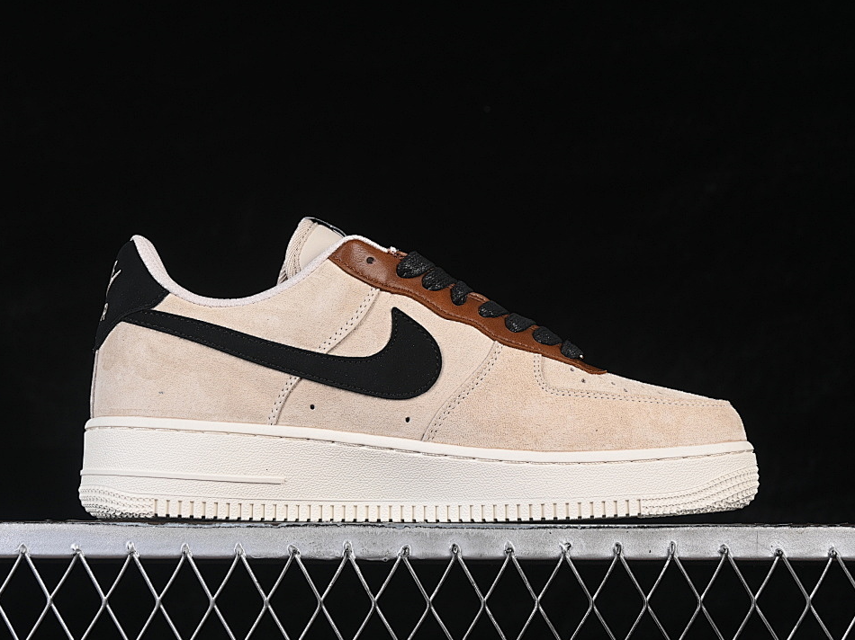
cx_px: 411
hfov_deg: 23.8
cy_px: 320
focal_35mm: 82
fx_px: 2025
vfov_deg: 18.0
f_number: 8
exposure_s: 1/80
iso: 160
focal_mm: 50
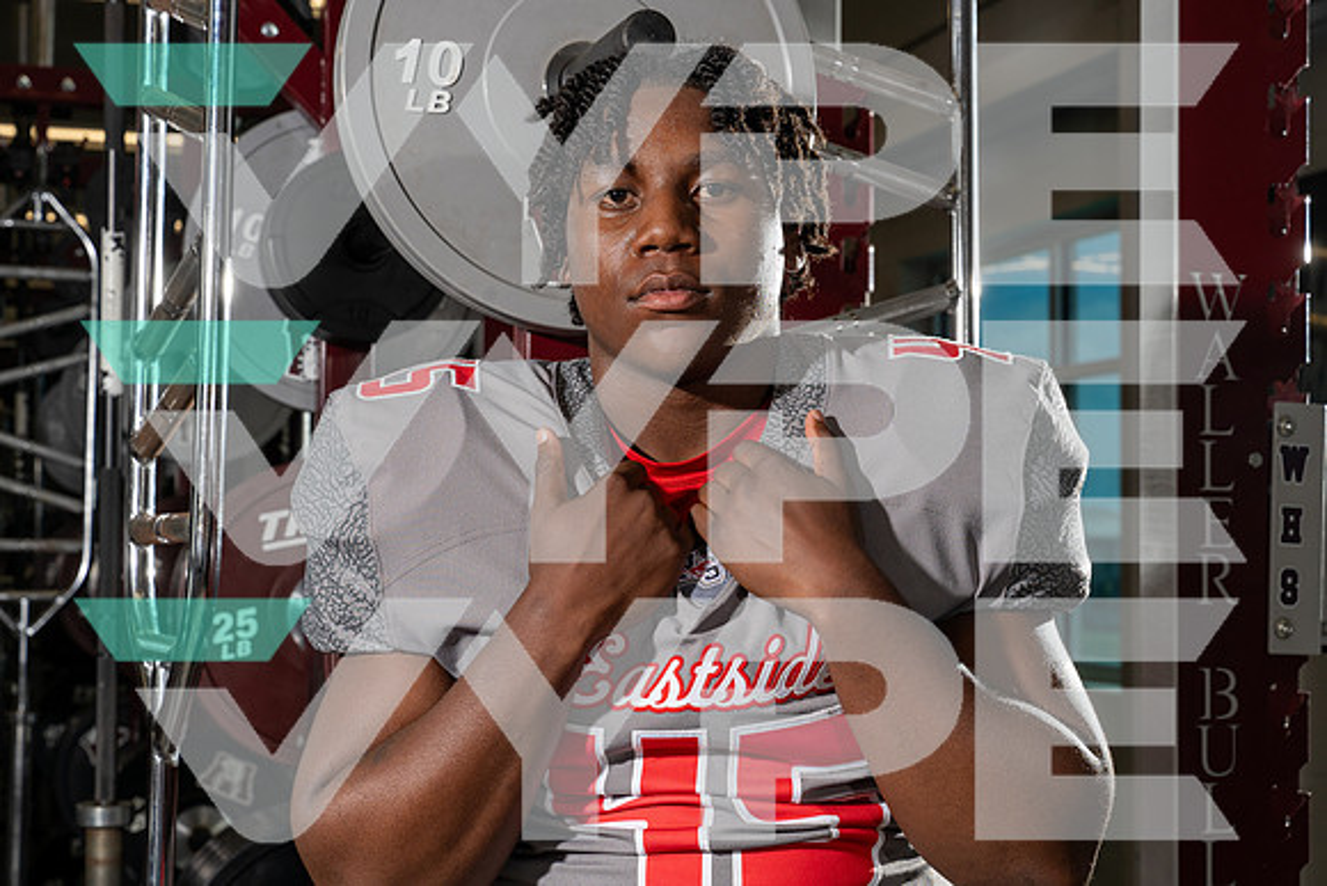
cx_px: 664
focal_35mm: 61
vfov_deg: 22.3
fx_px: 2249
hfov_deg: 32.9
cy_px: 443
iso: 320
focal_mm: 61
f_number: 8
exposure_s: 1/250
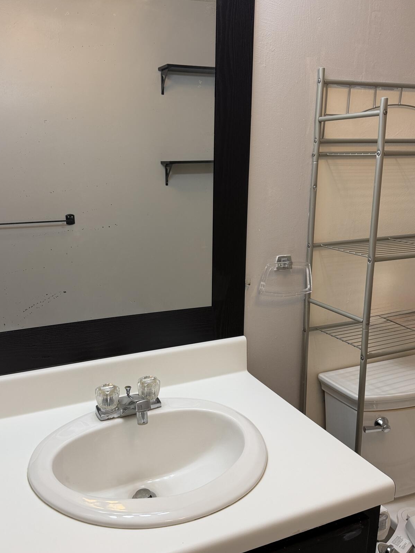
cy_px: 283
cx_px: 171
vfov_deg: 60.0
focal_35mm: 30
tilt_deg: -14.5
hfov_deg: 46.6
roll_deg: +0.3
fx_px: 480
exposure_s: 1/120
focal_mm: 6.76
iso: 80
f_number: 1.78
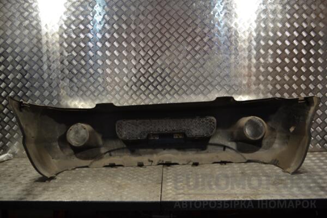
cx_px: 164
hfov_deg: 49.6
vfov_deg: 34.2
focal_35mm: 39
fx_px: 354
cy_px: 109
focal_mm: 26
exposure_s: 1/40
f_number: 4.2
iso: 100
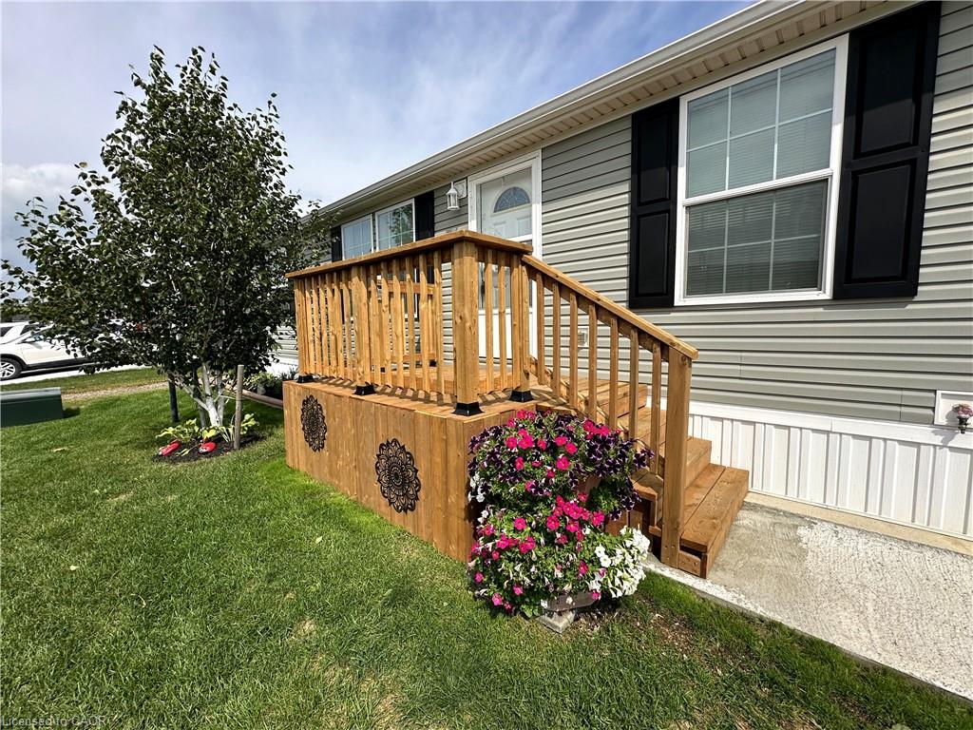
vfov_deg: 85.7
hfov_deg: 102.1
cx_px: 486
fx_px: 394
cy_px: 365
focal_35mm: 14
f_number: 2.2
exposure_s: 1/2451
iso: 50
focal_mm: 2.22
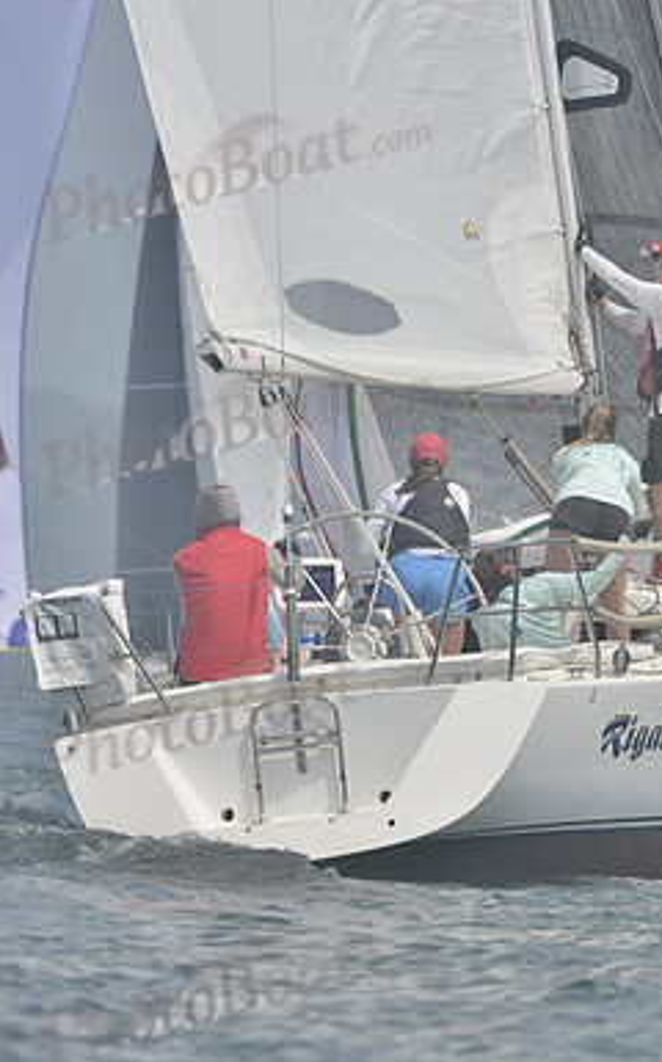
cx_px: 576
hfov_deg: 2.8
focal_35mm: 461
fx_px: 13332
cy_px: 531
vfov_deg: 4.6
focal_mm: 300
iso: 280
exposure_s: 1/1000
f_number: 10
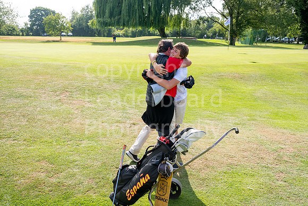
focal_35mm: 32
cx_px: 154
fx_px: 274
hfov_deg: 58.7
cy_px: 103
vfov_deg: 41.1
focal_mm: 32
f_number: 6.3
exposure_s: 1/640
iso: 250
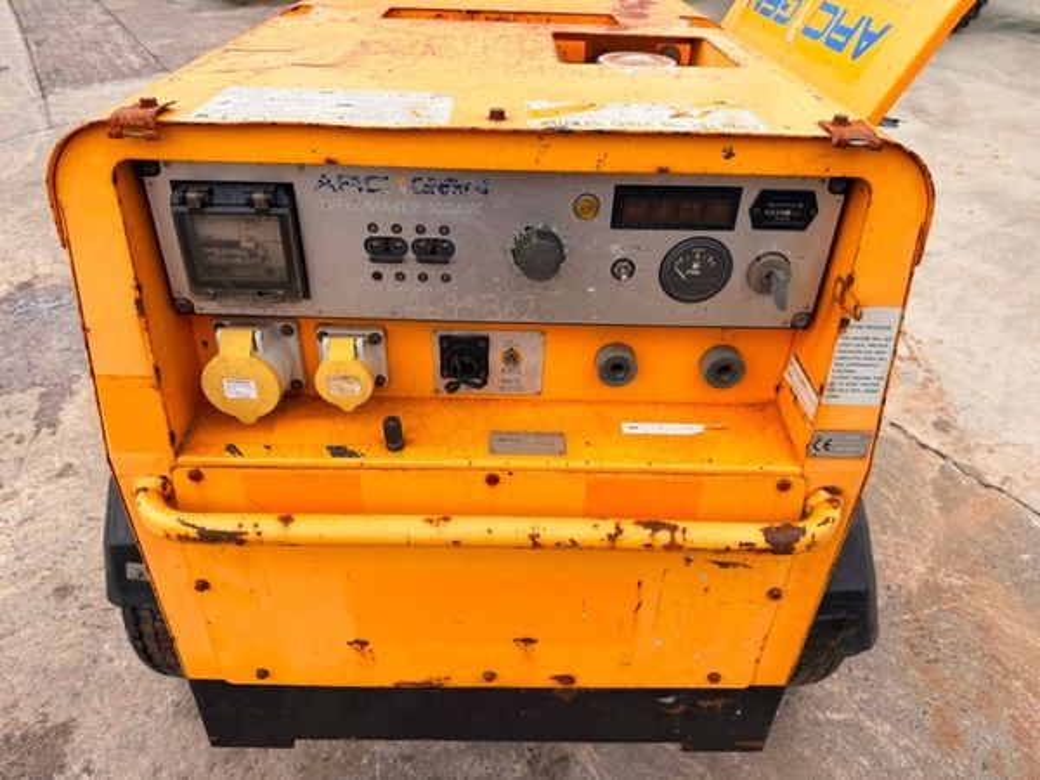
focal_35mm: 24
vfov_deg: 56.8
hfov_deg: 71.6
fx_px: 721
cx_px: 520
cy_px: 390
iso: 80
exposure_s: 1/1812
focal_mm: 6.76
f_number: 1.78
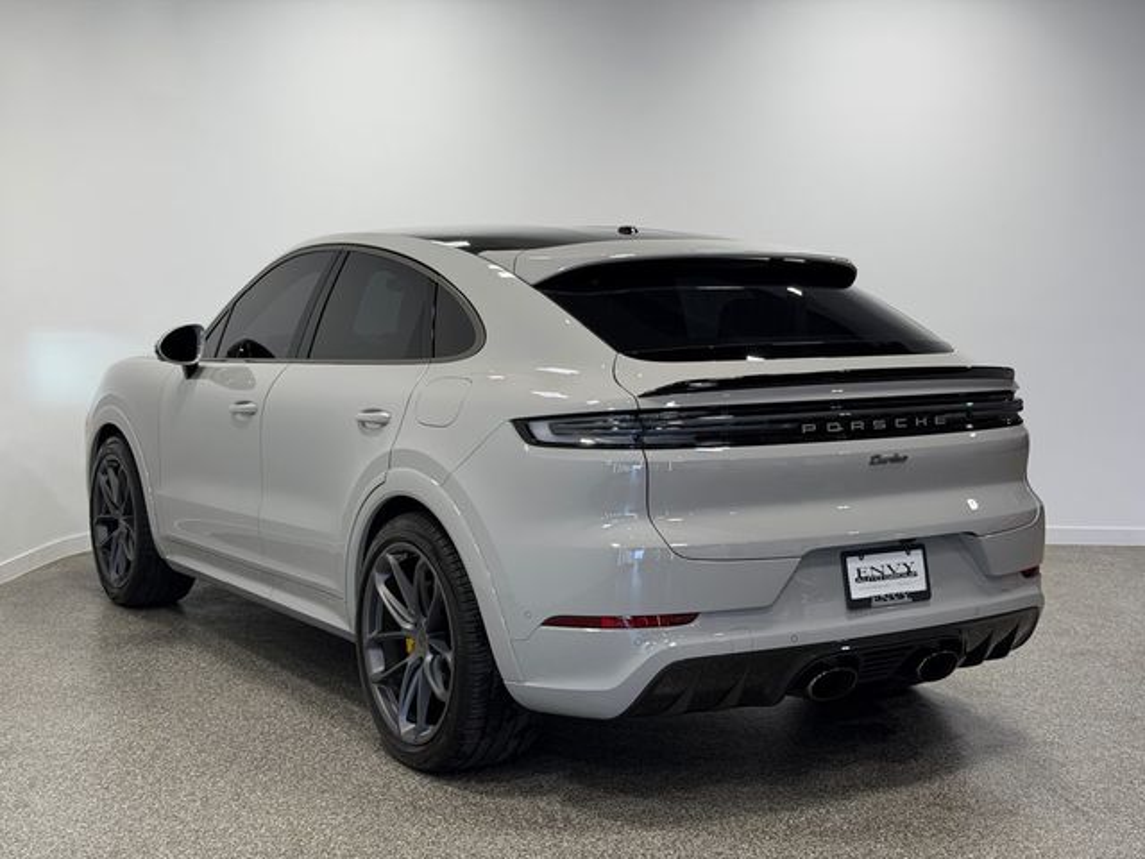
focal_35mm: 48
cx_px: 572
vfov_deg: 30.3
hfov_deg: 39.7
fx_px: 1588
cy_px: 430
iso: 64
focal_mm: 6.76
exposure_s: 1/346
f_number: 1.78
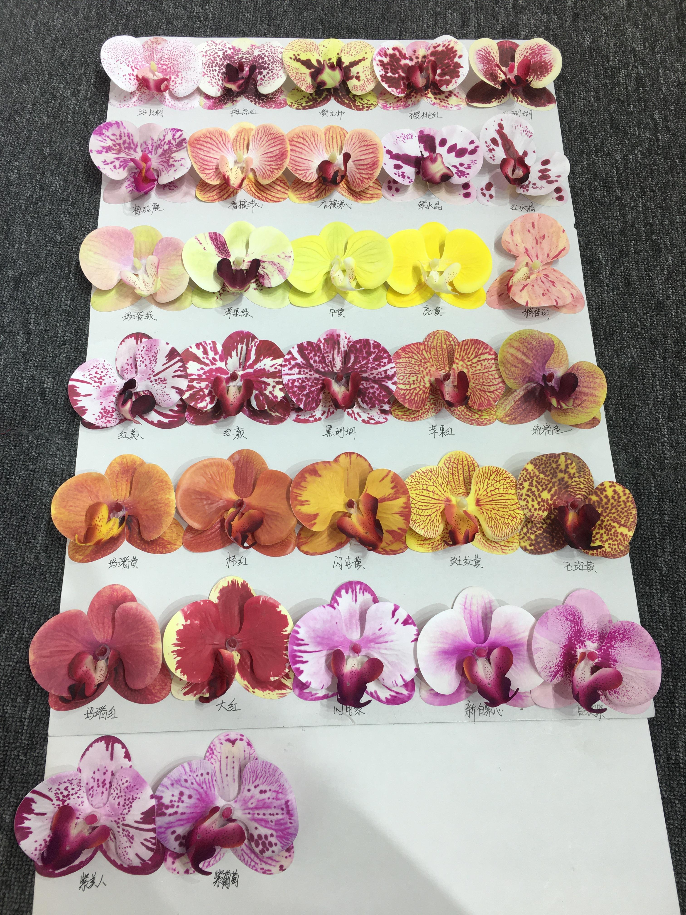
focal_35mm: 29
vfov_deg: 61.7
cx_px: 343
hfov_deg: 48.2
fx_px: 766
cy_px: 458
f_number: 2.2
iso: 40
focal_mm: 4.15
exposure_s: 1/100
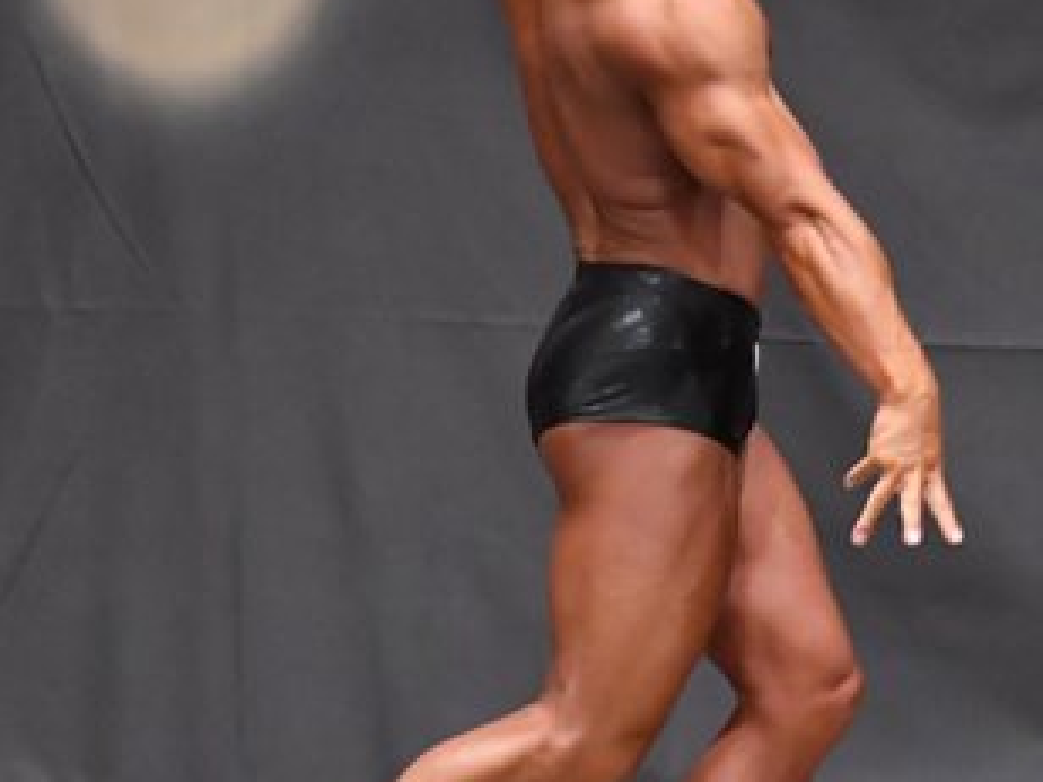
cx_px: 594
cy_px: 301
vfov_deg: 2.6
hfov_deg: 3.4
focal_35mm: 581
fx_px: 17506
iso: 8000
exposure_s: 1/400
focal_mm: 160
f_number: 5.6
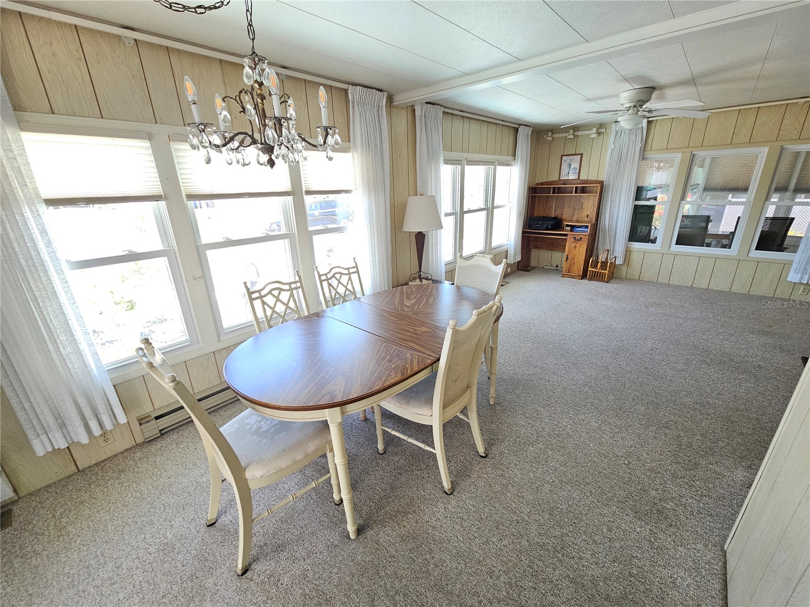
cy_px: 304
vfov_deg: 89.9
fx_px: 304
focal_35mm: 13
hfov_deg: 106.2
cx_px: 405
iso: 80
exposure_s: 1/60
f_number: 2.2
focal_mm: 2.2
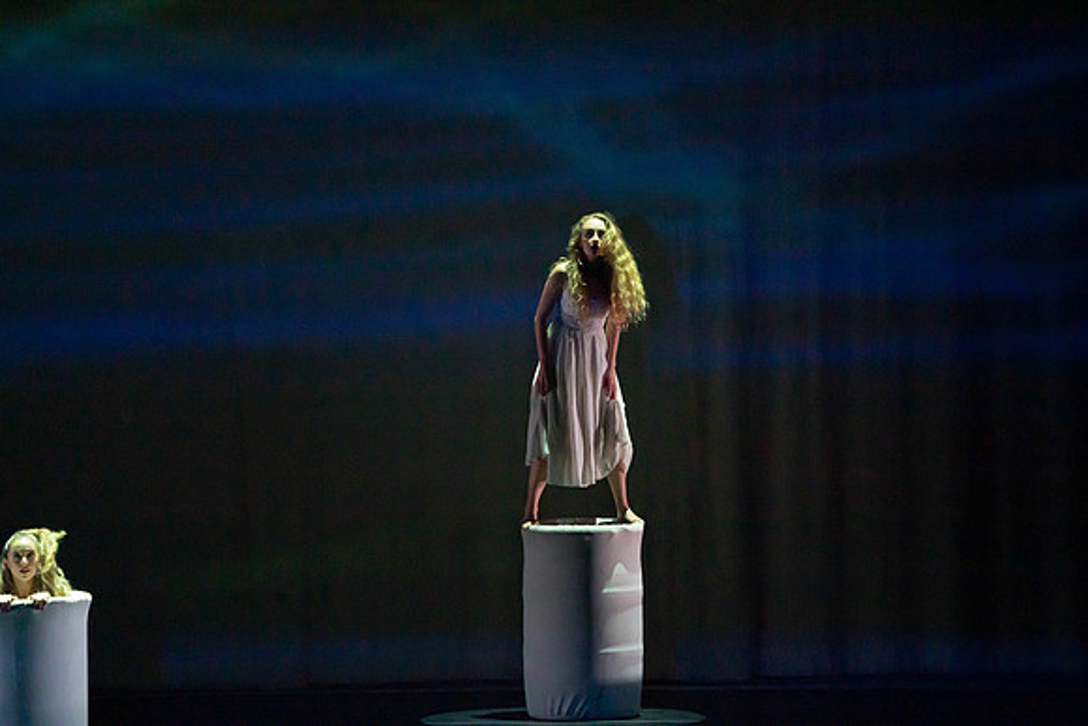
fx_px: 8192
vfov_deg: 5.1
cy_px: 363
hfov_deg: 7.6
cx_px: 544
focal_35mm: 271
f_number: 5.6
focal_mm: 271
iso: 6400
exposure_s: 1/320
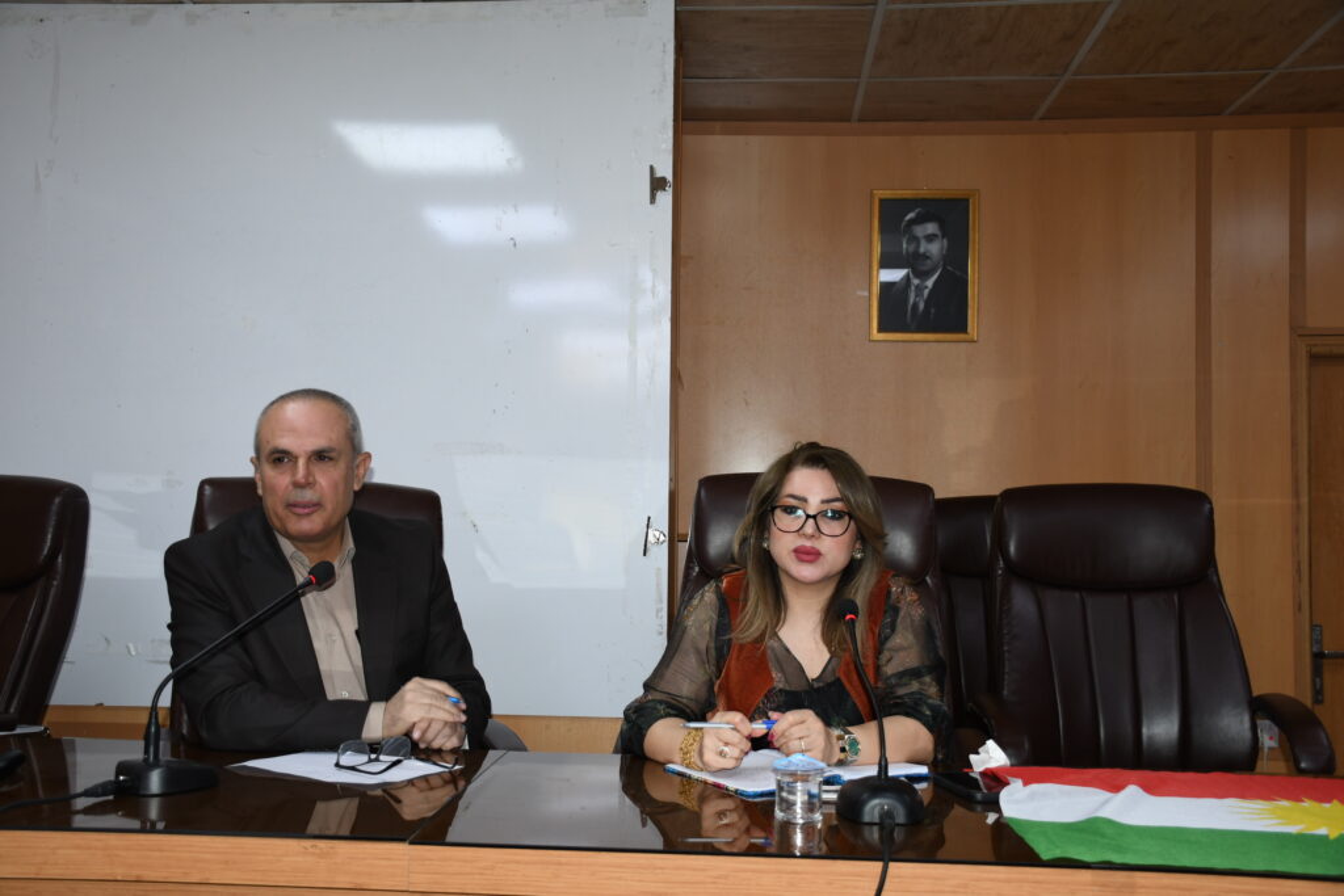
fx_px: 1344
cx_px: 672
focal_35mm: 36
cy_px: 448
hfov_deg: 53.1
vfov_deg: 36.9
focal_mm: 24
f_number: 3.8
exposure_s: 1/60
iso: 400
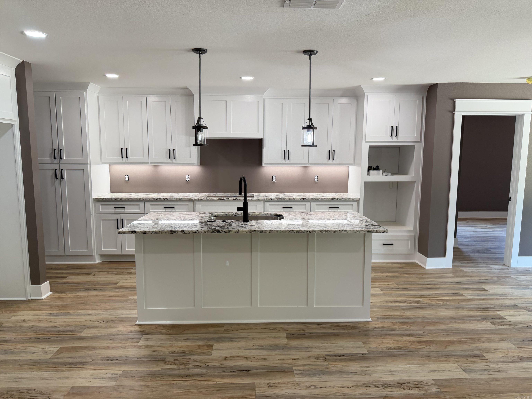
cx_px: 266
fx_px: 369
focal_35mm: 24
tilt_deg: -7.2
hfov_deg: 71.6
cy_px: 200
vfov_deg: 56.8
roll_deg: +0.1
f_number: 1.78
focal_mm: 6.76
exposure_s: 1/120
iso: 100
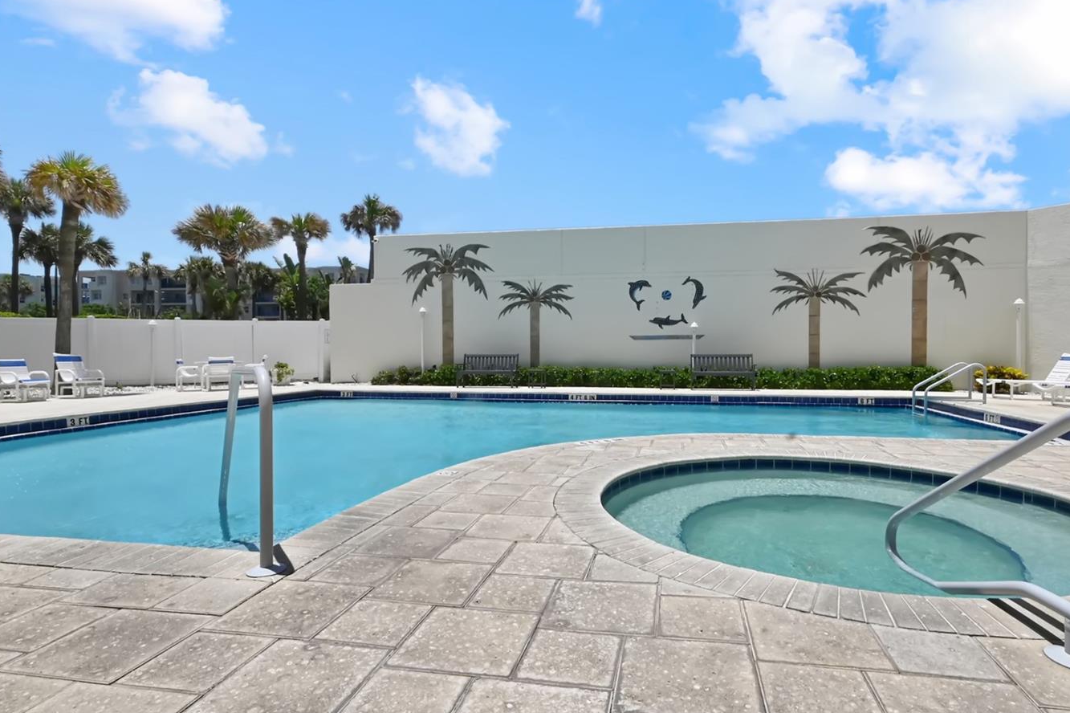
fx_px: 535
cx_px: 585
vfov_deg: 67.3
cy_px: 370
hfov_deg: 89.8
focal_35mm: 18
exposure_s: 1/1250
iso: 1000
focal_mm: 10
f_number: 20
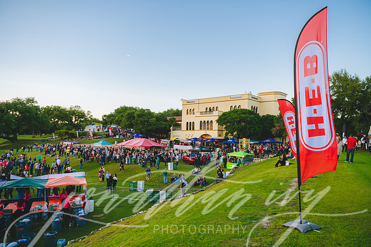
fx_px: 292
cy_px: 124
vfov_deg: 46.0
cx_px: 186
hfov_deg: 64.9
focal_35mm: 28
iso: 64
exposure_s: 1/160
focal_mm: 28
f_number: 3.5
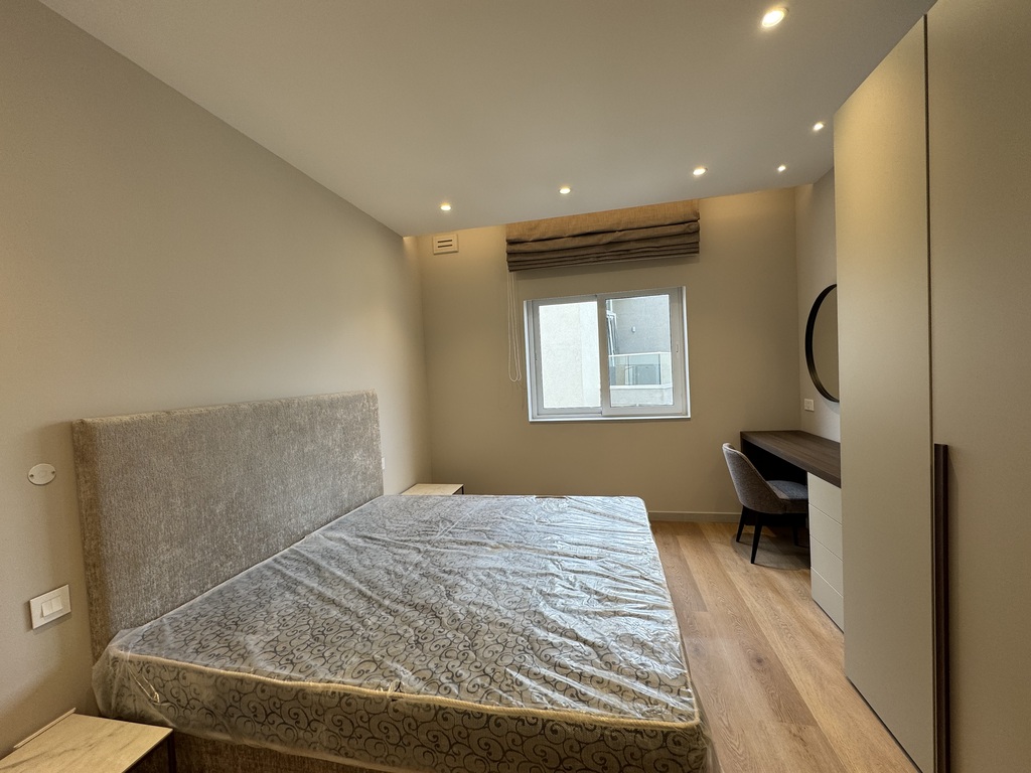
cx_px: 516
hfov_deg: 102.1
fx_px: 417
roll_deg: +2.0
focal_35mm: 14
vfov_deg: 85.7
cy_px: 386
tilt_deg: -1.8
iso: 40
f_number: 2.2
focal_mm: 2.22
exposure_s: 1/100
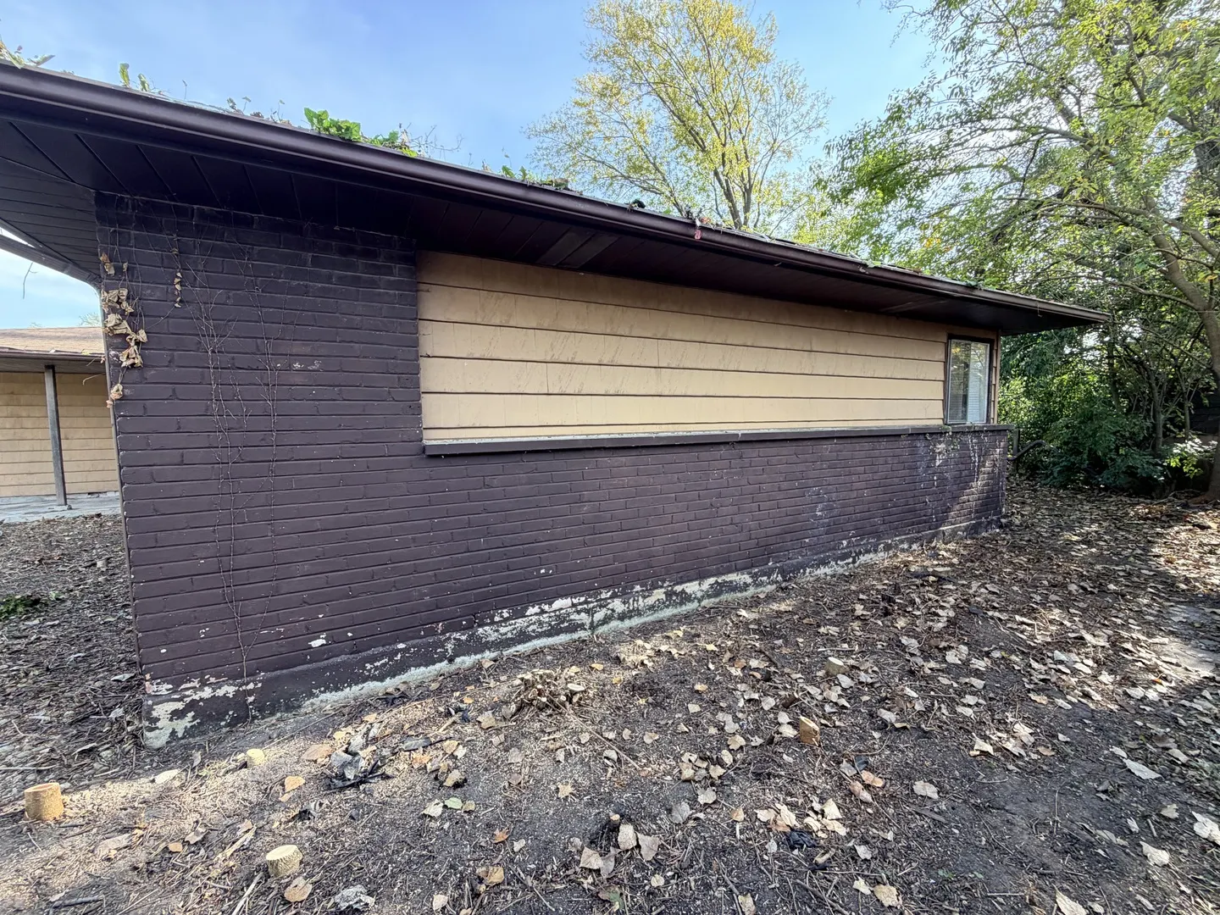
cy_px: 458
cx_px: 610
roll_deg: +1.1
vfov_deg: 85.7
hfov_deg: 102.1
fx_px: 493
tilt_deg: -5.0
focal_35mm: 14
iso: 50
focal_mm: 2.22
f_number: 2.2
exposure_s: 1/200
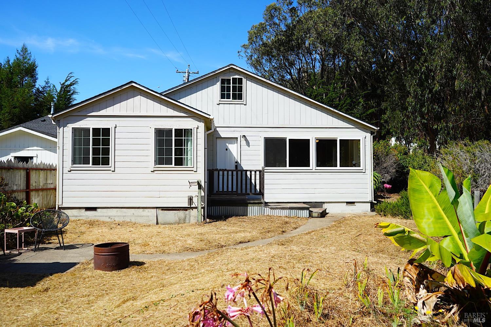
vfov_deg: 46.4
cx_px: 246
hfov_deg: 65.5
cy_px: 164
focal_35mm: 28
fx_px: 382
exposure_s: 1/1250
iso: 640
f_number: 8
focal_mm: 28
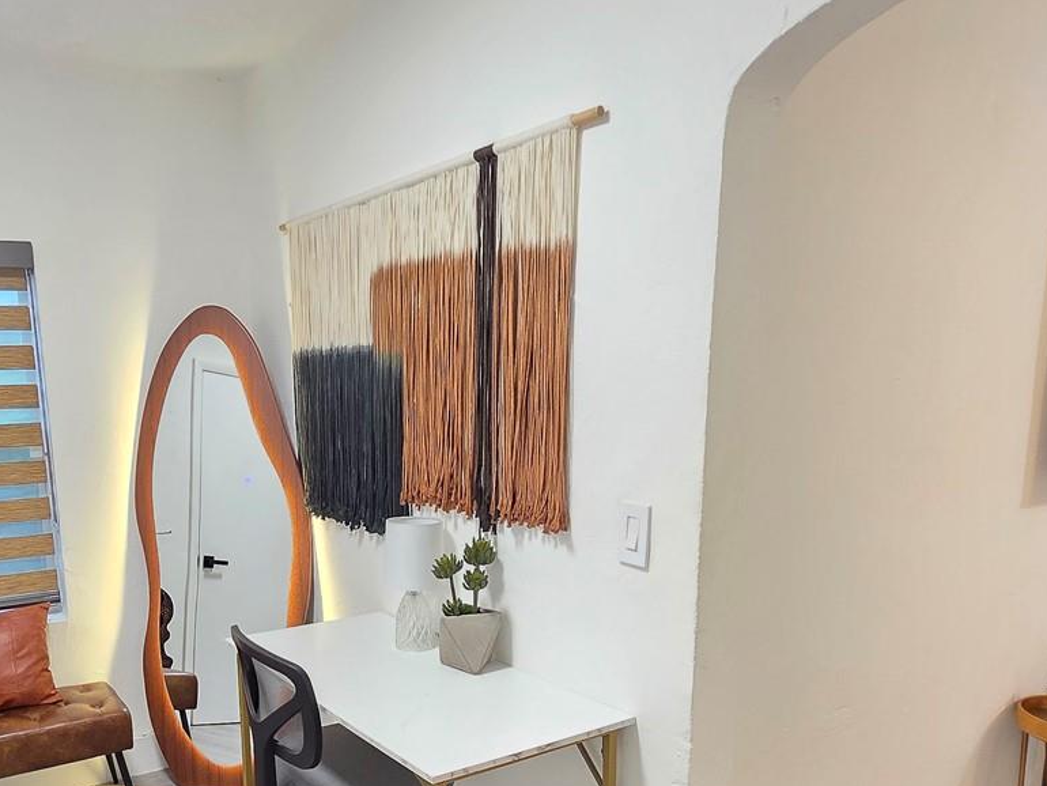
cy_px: 552
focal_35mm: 27
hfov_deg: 63.8
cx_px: 356
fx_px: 817
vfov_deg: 50.0
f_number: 2.2
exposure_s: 1/60
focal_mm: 2.2
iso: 250
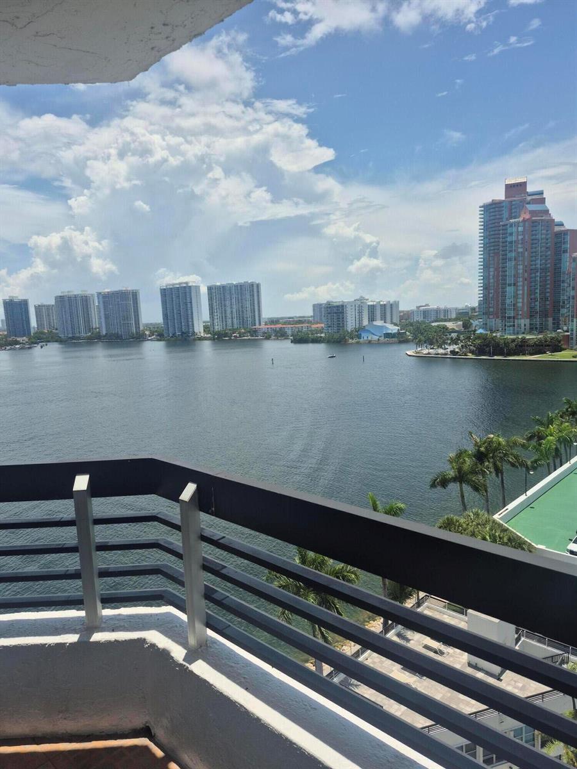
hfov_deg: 58.9
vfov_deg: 73.9
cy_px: 384
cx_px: 288
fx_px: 511
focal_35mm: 23
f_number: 1.8
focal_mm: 5.4
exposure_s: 1/2584
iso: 25
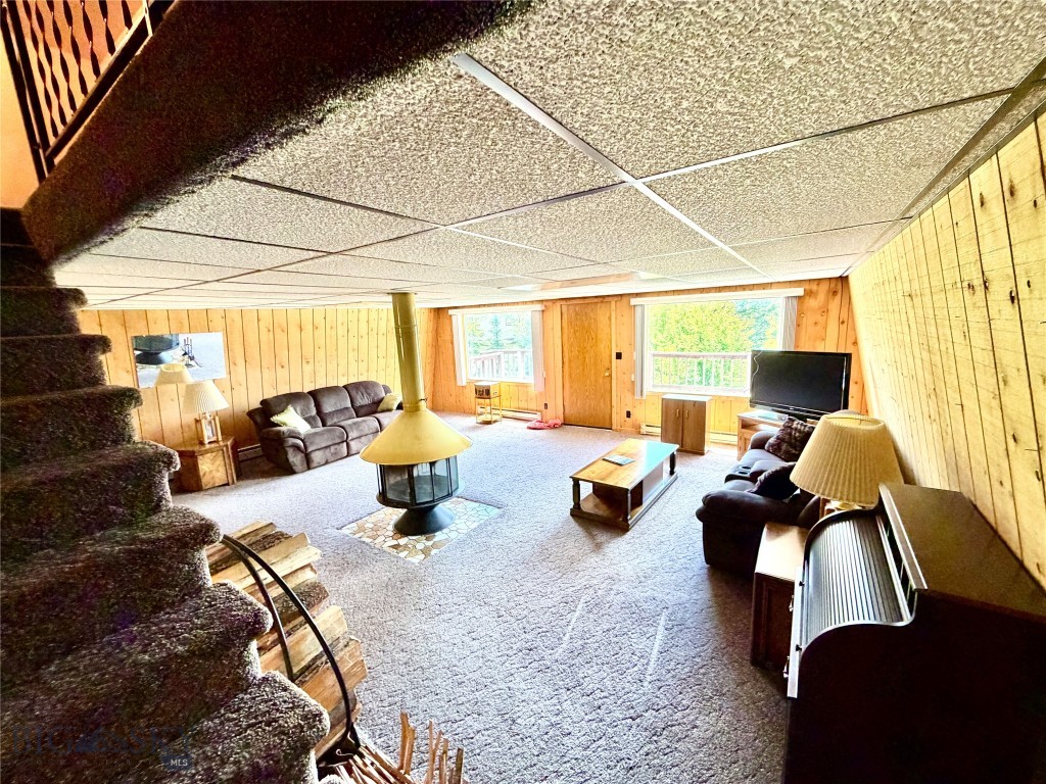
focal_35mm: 14
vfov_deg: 85.7
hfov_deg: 102.1
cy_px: 392
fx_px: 423
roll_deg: +3.5
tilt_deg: -10.3
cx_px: 523
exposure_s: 1/94
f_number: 2.2
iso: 320
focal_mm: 2.22
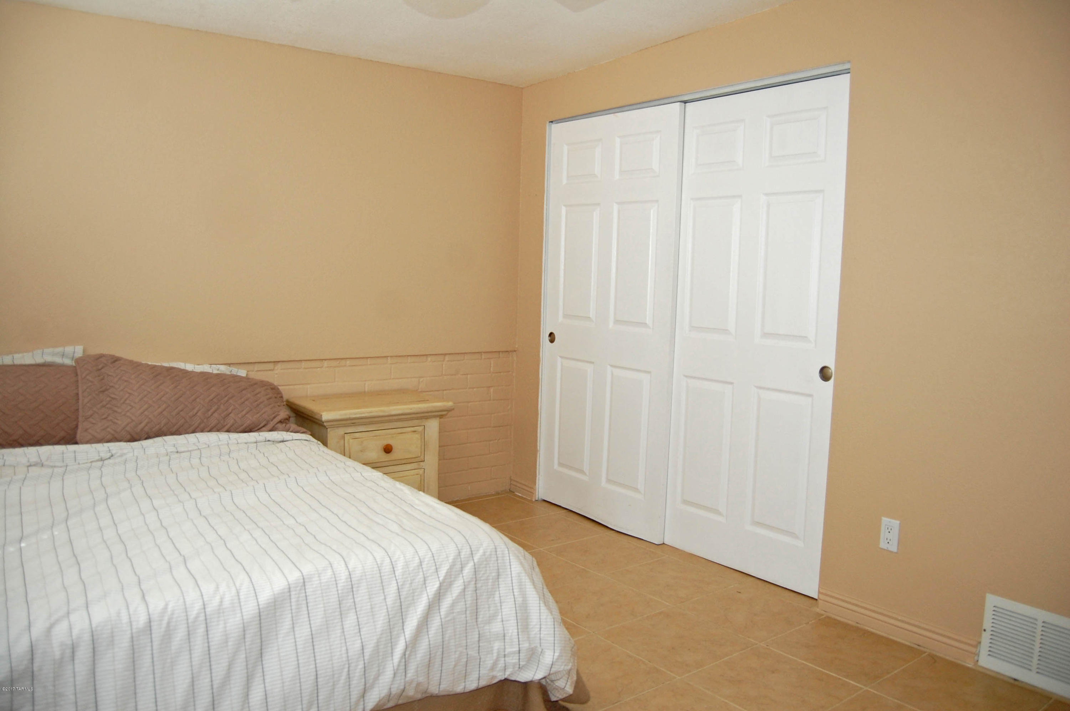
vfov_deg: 47.8
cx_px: 535
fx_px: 802
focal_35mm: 27
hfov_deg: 67.4
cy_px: 356
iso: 400
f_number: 3.5
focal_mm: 18
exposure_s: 1/60
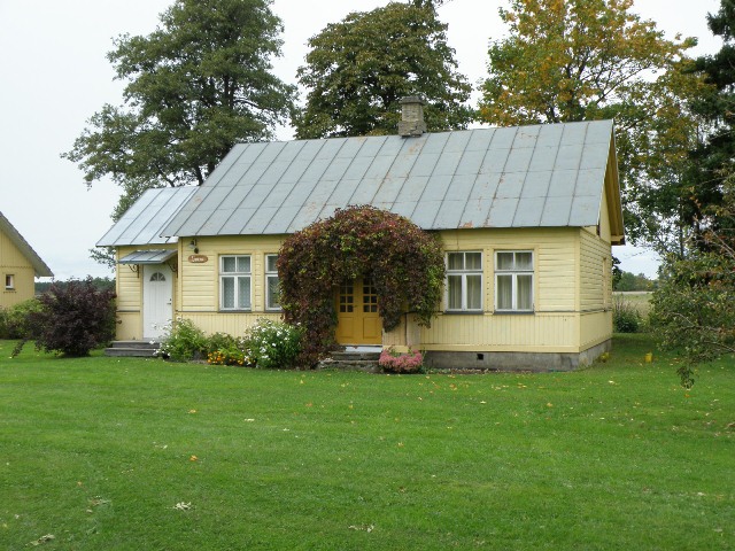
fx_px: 913
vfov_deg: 33.6
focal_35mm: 43
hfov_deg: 43.9
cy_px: 276
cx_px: 368
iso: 100
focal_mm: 7.68
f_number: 3.3
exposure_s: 1/80
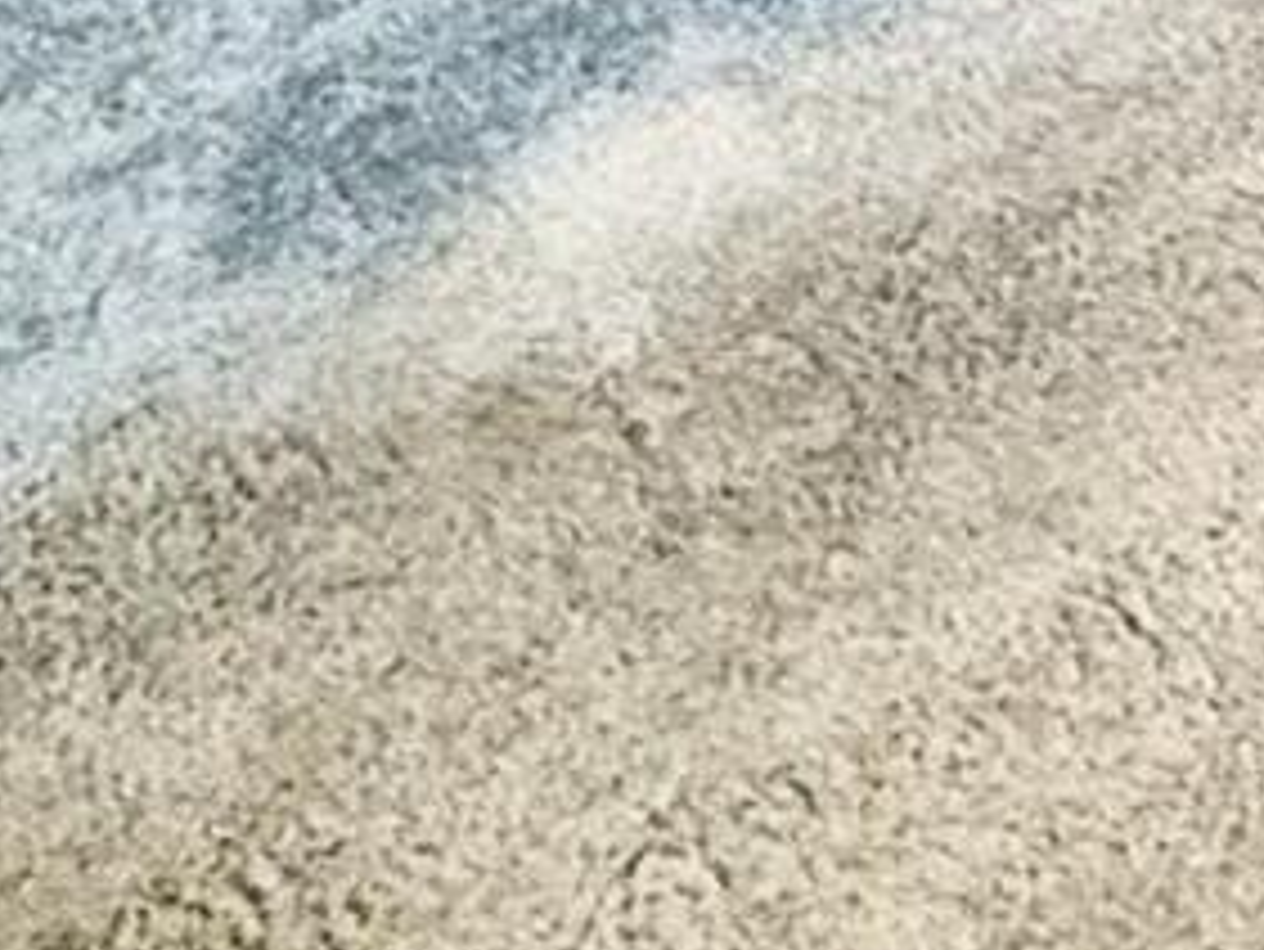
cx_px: 2155
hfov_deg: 16.6
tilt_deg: -4.9
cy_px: -2004
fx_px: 3726
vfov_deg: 10.1
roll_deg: -1.9
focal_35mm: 102
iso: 1000
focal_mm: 2.22
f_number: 2.2
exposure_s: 1/40
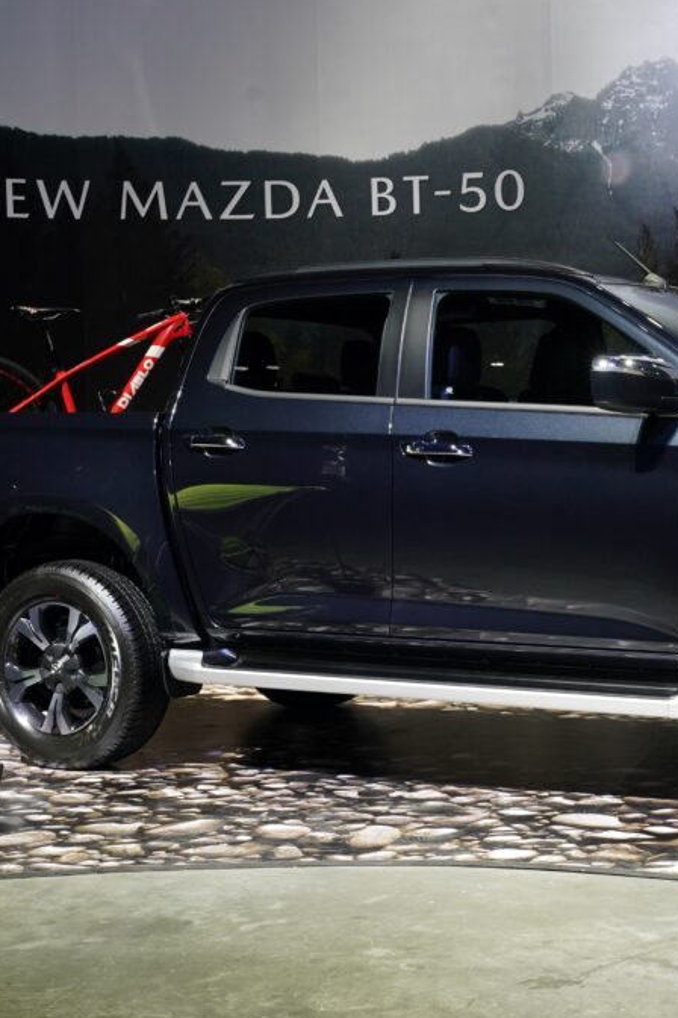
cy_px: 511
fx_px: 1723
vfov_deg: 32.9
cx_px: 552
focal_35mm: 61
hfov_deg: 21.9
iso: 1600
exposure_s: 1/60
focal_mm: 40
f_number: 8
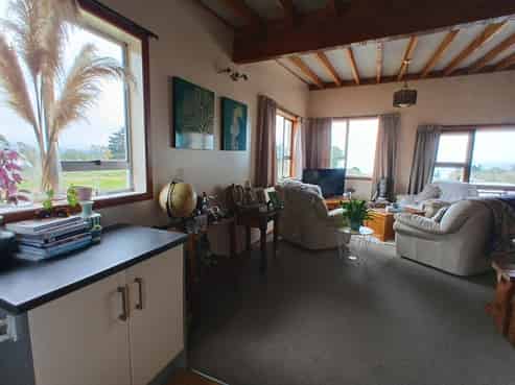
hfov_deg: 76.4
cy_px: 192
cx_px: 258
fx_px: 327
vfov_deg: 61.0
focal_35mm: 22
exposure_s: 1/33.3
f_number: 2.2
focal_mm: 1.43
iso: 100
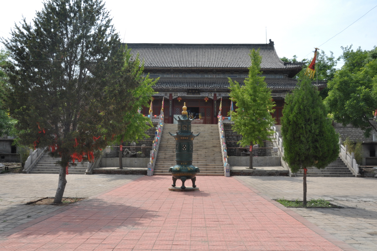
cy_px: 126
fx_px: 345
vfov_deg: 39.9
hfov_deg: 57.3
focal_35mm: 33
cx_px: 188
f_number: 18
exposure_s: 1/30
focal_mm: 22
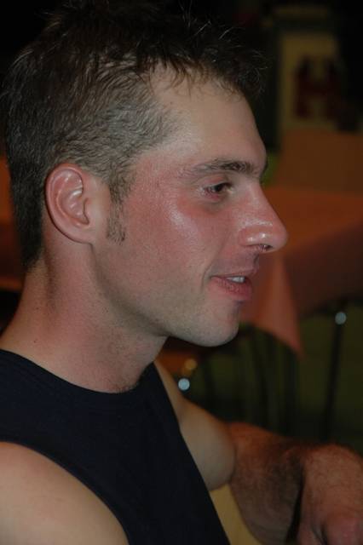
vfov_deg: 19.5
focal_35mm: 105
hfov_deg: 13.0
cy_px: 272
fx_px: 1590
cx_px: 182
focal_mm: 70
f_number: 4.5
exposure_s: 1/60
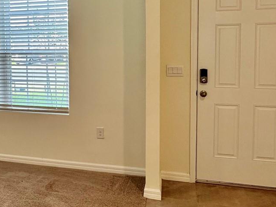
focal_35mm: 35
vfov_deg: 40.1
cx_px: 95
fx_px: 279
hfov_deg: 51.8
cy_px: 64
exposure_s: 1/120
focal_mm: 2.22
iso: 100
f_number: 2.2
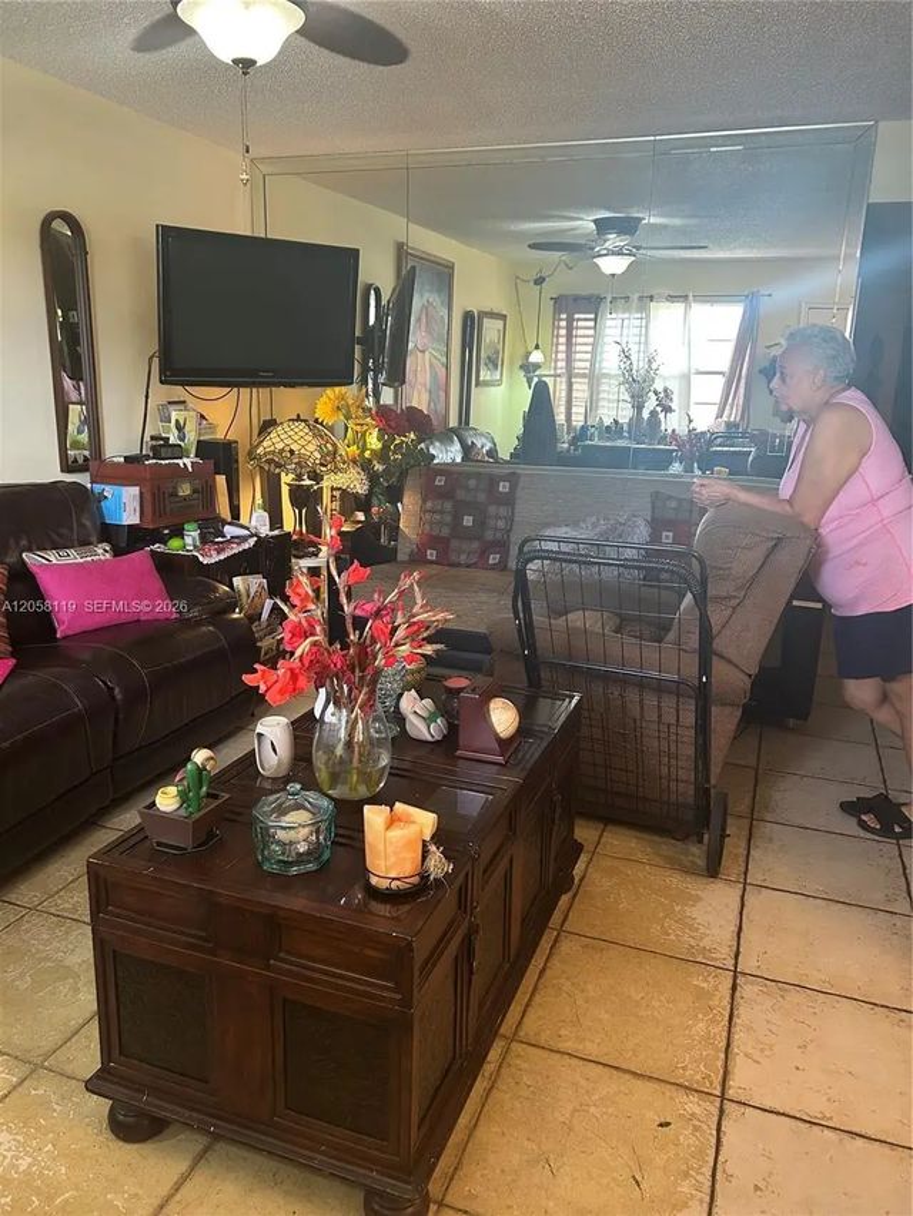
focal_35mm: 26
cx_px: 456
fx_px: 914
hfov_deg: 53.1
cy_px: 608
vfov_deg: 67.3
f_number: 1.5
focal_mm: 5.7
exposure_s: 1/60
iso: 200
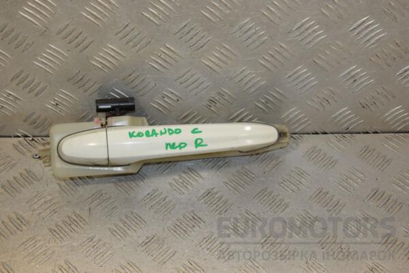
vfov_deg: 23.8
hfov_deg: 35.1
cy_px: 136
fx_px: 648
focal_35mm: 57
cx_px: 204
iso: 800
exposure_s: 1/200
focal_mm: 38
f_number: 8
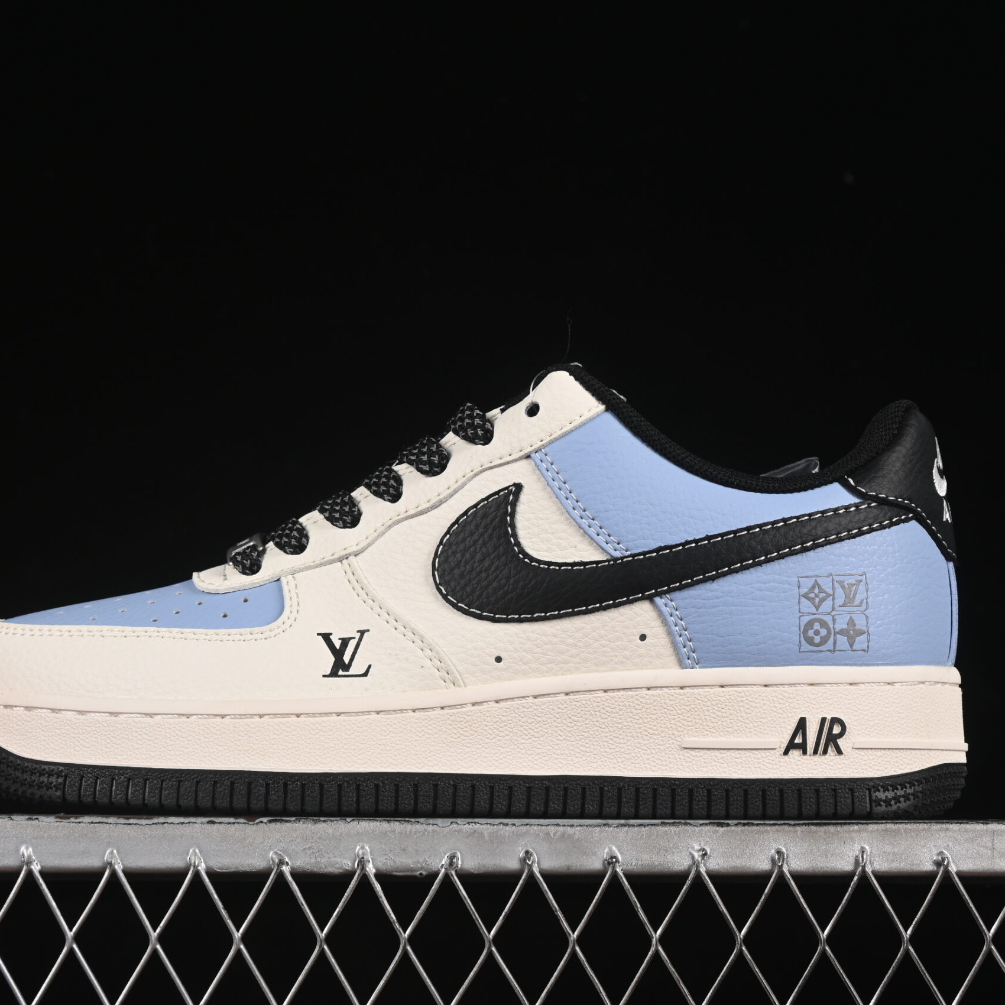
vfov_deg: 18.1
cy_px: 502
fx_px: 3153
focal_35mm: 96
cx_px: 466
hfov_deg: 18.1
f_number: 8
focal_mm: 50
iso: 160
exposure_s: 1/80
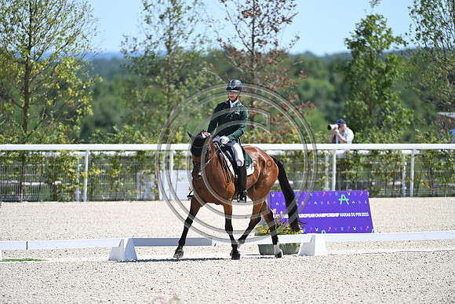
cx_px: 228
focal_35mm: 400
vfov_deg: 3.4
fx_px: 5057
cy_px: 152
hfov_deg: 5.2
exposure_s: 1/1600
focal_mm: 400
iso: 400
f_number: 4.5
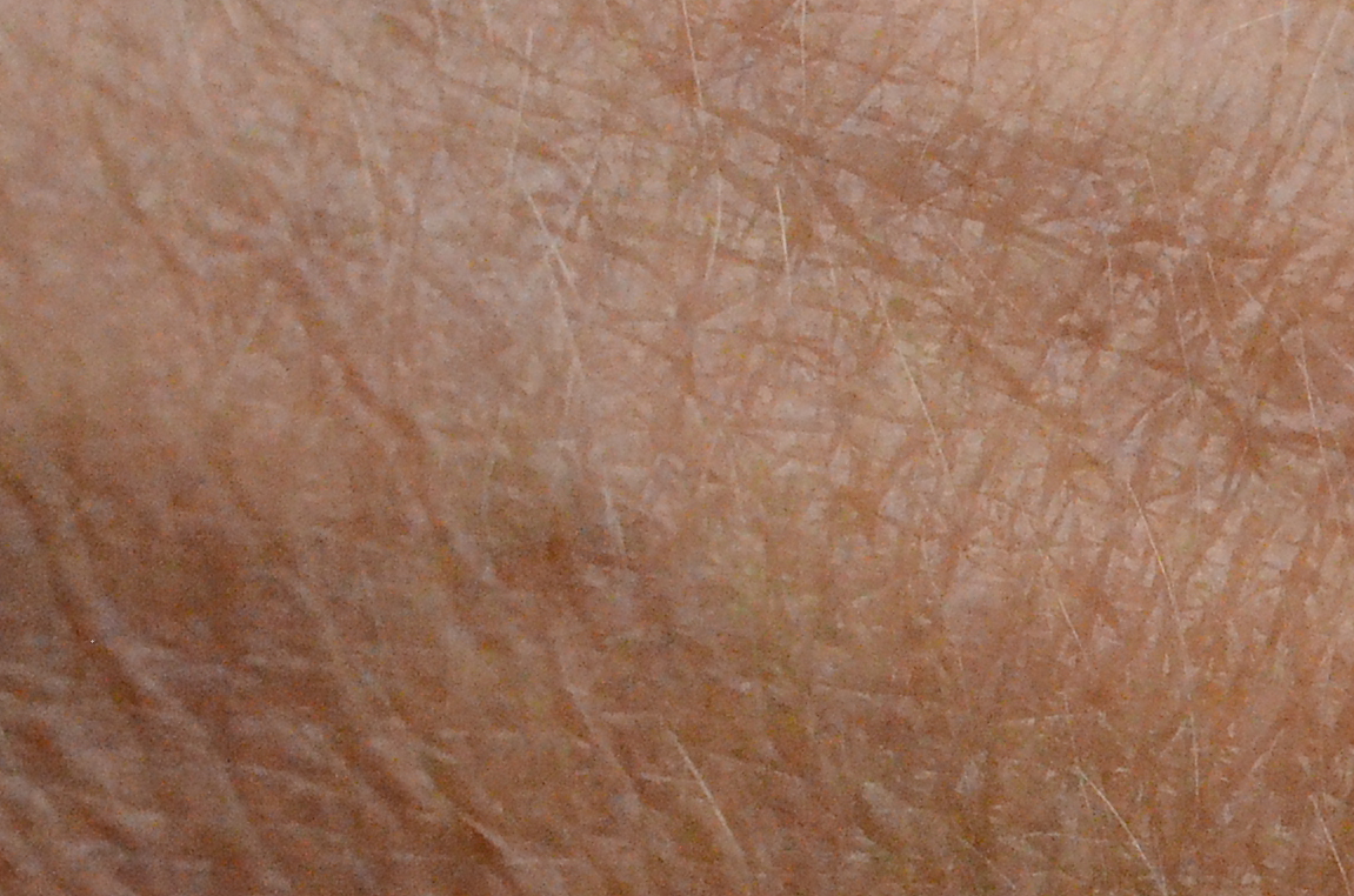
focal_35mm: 257
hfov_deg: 7.7
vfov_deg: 5.3
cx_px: 2779
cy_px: 905
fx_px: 9645
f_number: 6.3
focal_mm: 40
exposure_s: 1/3200
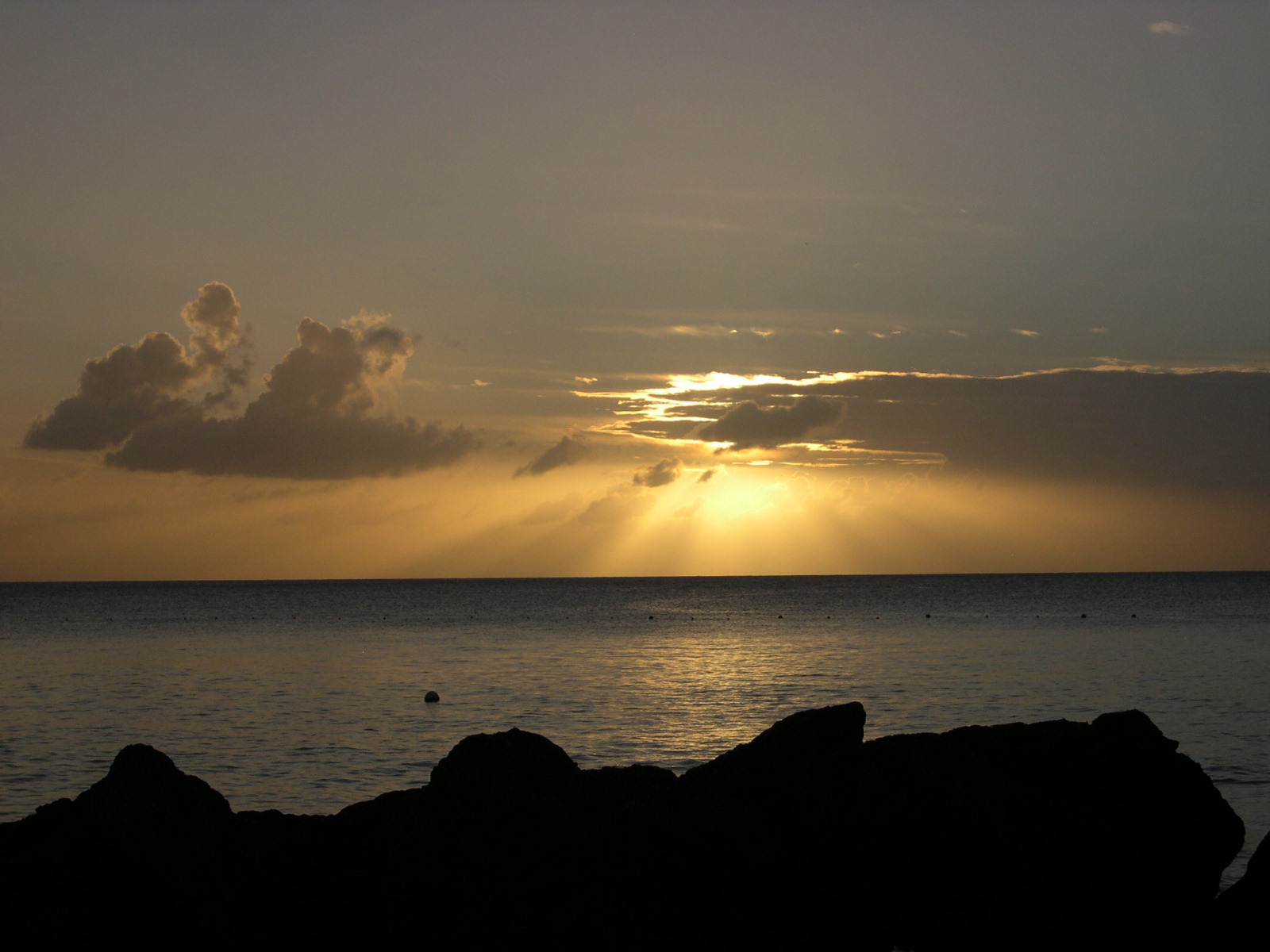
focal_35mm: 77
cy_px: 476
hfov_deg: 25.3
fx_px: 2825
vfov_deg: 19.1
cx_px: 635
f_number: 10.8
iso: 100
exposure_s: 1/233
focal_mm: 16.3
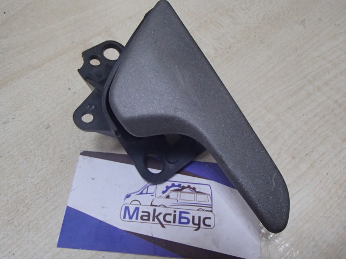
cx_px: 173
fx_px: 370
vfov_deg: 38.6
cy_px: 130
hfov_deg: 50.2
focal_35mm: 37
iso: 800
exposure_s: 1/60
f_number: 4.7
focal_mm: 6.64
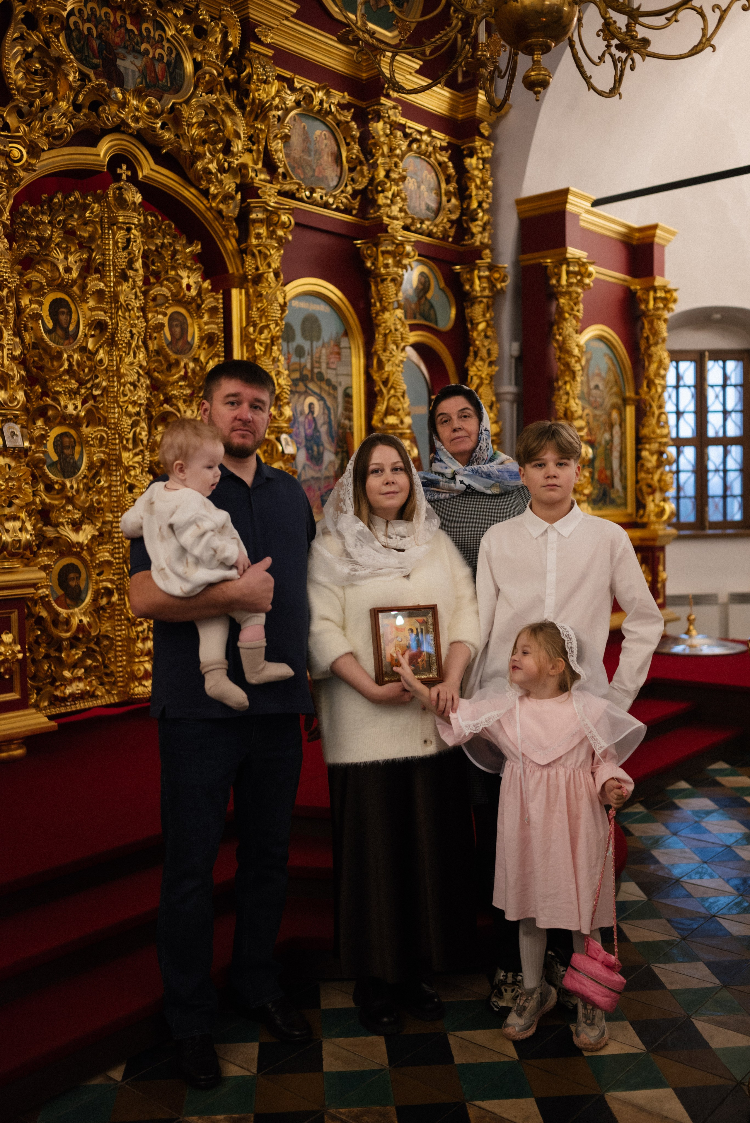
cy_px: 562
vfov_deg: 54.4
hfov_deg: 37.9
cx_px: 375
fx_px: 1093
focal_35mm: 35
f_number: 1.8
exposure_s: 1/320
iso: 800
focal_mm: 35
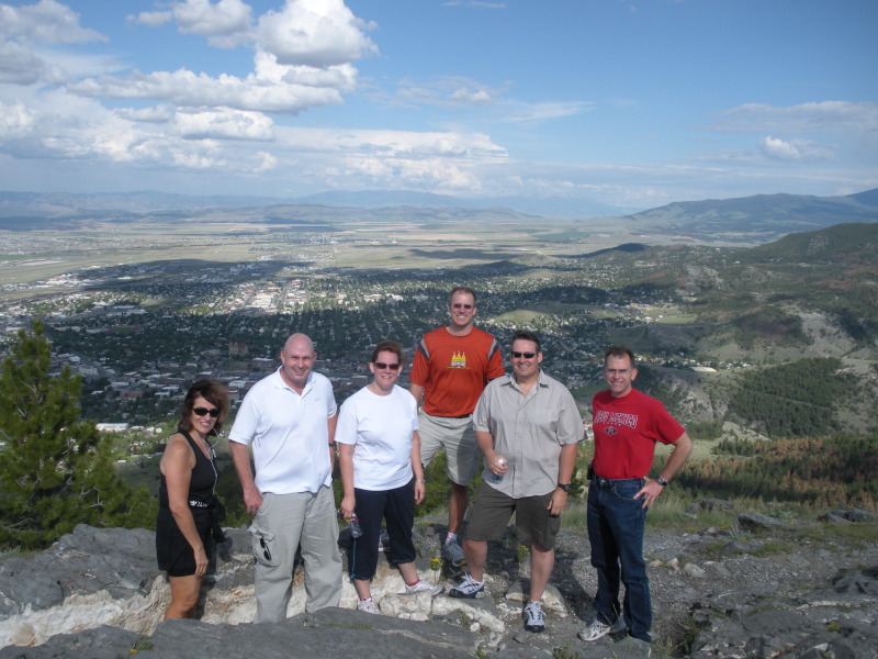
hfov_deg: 51.4
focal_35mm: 36
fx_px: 913
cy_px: 330
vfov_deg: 39.7
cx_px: 439
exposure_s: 1/842
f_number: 3.5
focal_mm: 6.3
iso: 64
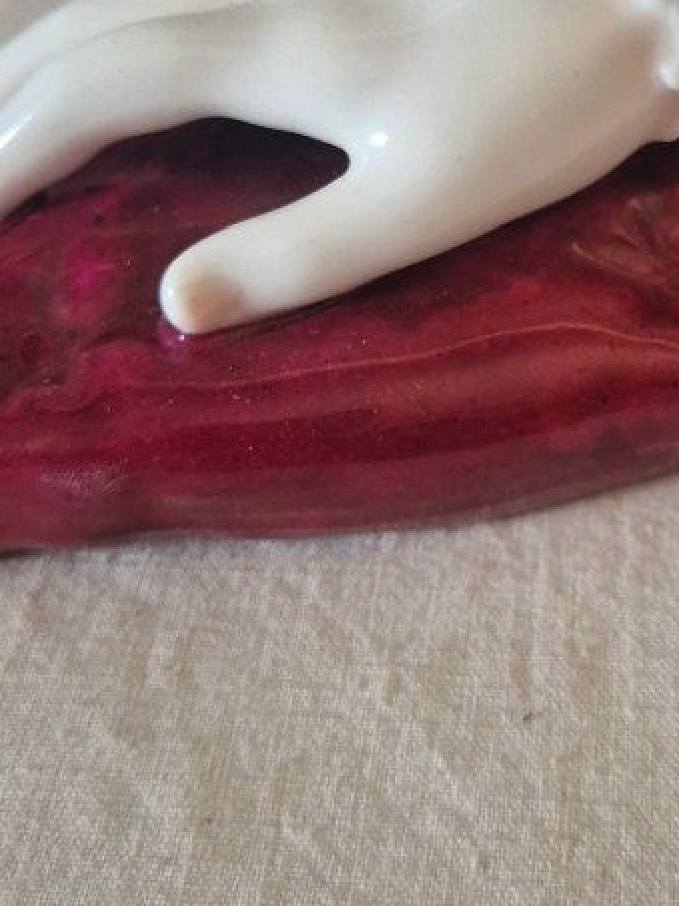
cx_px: 475
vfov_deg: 31.5
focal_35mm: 61
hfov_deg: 23.9
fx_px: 1595
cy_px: 317
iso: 640
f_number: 1.8
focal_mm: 5.4
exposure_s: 1/100
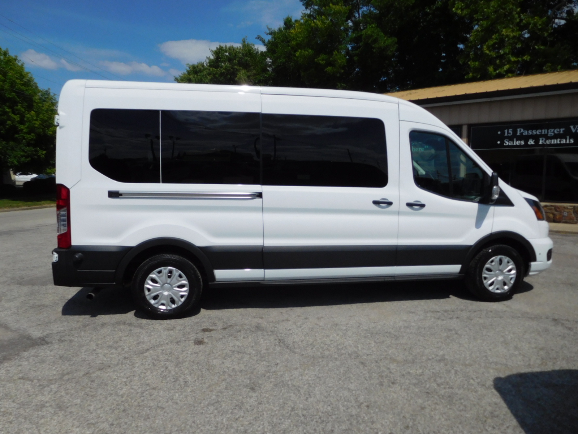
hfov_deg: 69.4
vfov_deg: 54.9
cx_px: 289
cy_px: 217
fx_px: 417
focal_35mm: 25
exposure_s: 1/1250
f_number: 6.8
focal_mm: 4.5
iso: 125
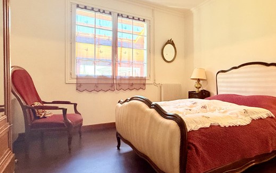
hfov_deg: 76.0
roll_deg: +0.3
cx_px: 170
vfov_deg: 53.0
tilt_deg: +1.1
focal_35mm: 23
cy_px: 82
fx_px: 173
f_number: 2.2
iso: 400
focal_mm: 2.22
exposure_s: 1/100
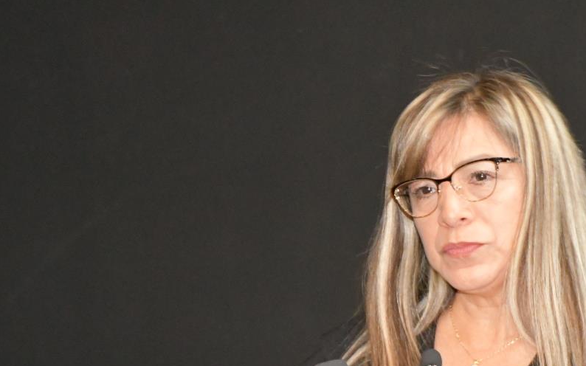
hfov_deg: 9.0
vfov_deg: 5.6
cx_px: 443
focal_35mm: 233
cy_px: 396
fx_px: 3721
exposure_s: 1/60
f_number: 5
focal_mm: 75
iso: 6400
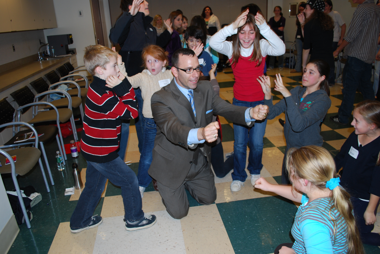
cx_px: 190
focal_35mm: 27
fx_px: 285
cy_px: 127
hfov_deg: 67.3
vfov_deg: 48.0
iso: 200
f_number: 3.5
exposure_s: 1/60
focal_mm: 18
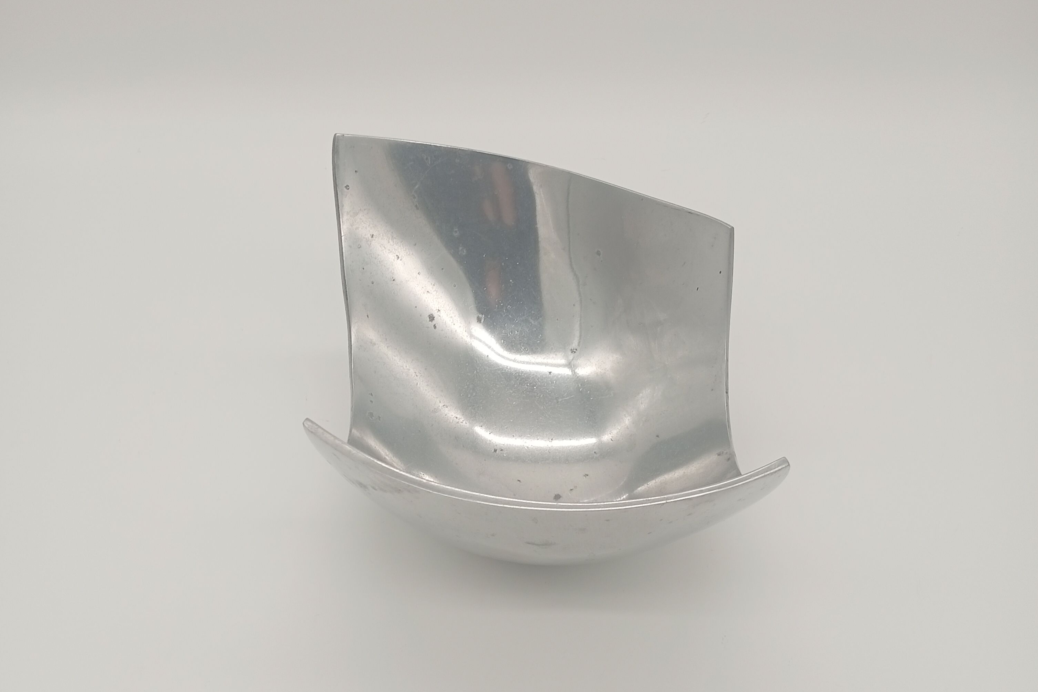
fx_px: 1096
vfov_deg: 34.9
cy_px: 425
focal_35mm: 38
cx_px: 512
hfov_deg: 50.7
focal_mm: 3.98
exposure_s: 1/100
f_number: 1.8
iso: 59
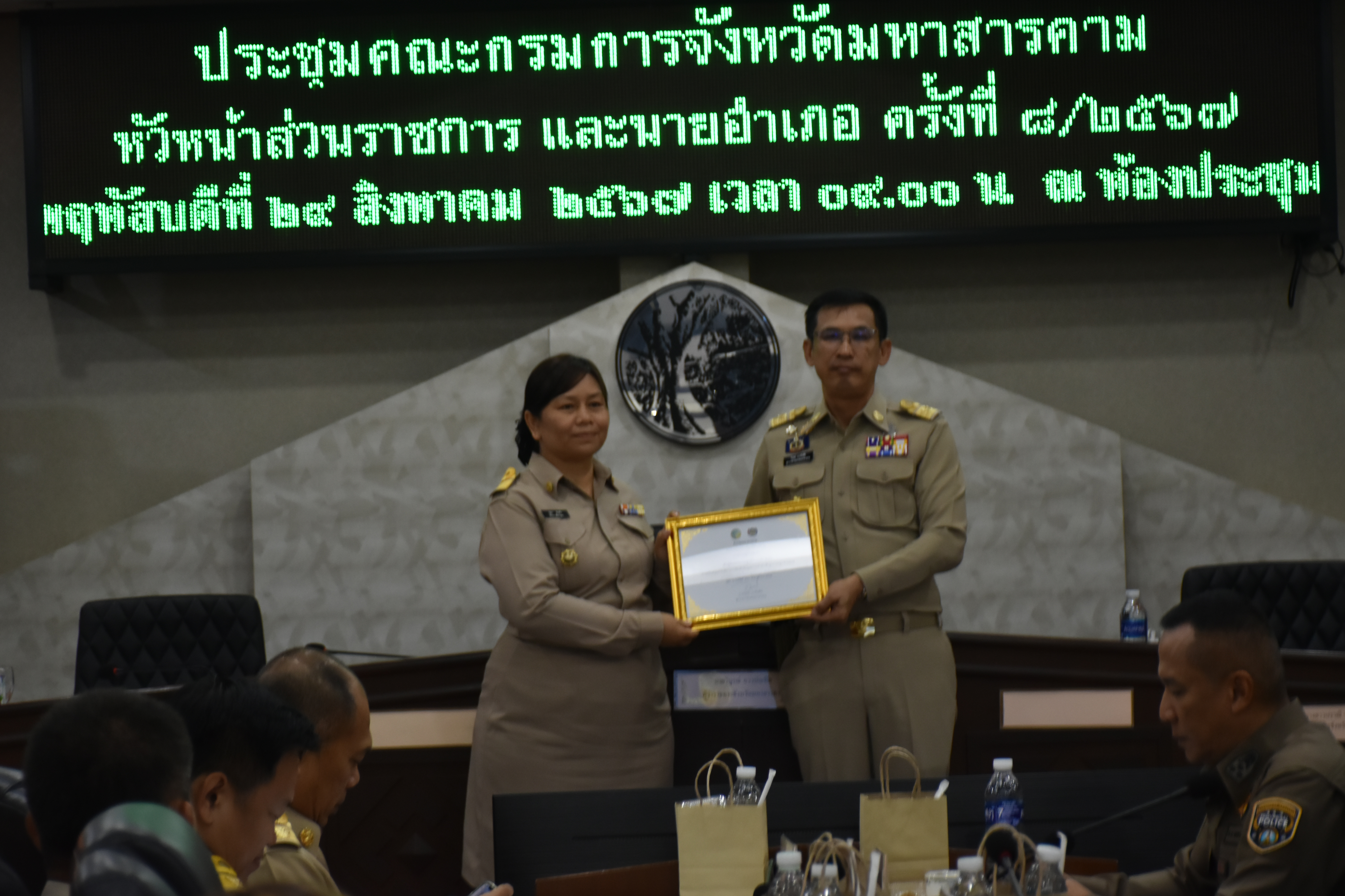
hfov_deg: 19.5
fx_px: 3923
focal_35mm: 105
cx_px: 672
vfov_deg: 13.0
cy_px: 448
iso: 800
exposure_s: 1/50
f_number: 5
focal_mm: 70
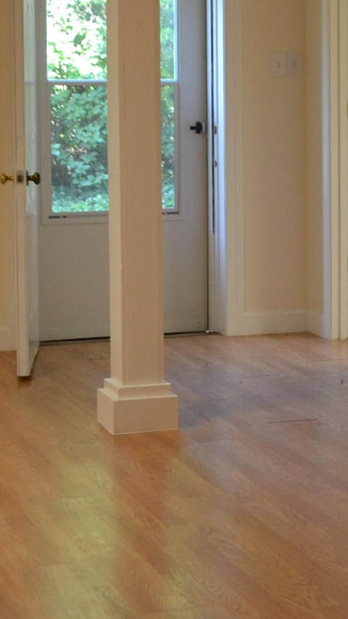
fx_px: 1656
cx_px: 526
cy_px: 116
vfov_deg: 20.9
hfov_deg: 11.5
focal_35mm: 101
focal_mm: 18
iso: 500
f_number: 3.5
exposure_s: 1/60
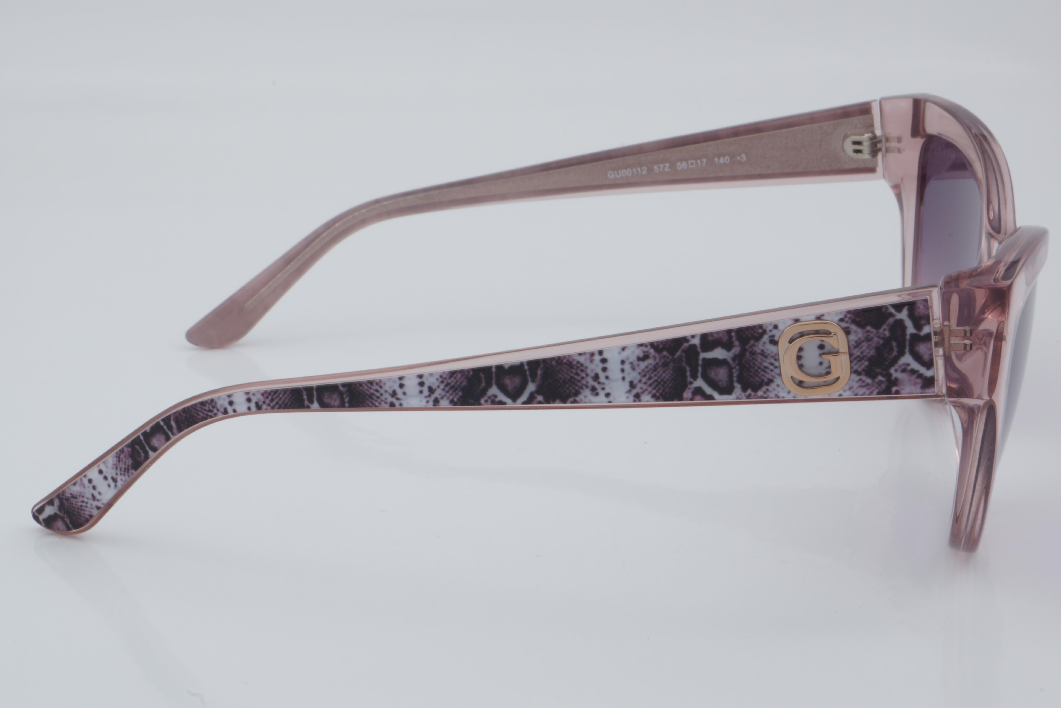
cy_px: 354
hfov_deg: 27.0
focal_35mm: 75
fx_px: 2210
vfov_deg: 18.2
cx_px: 530
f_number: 32
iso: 100
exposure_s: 1/4
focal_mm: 50
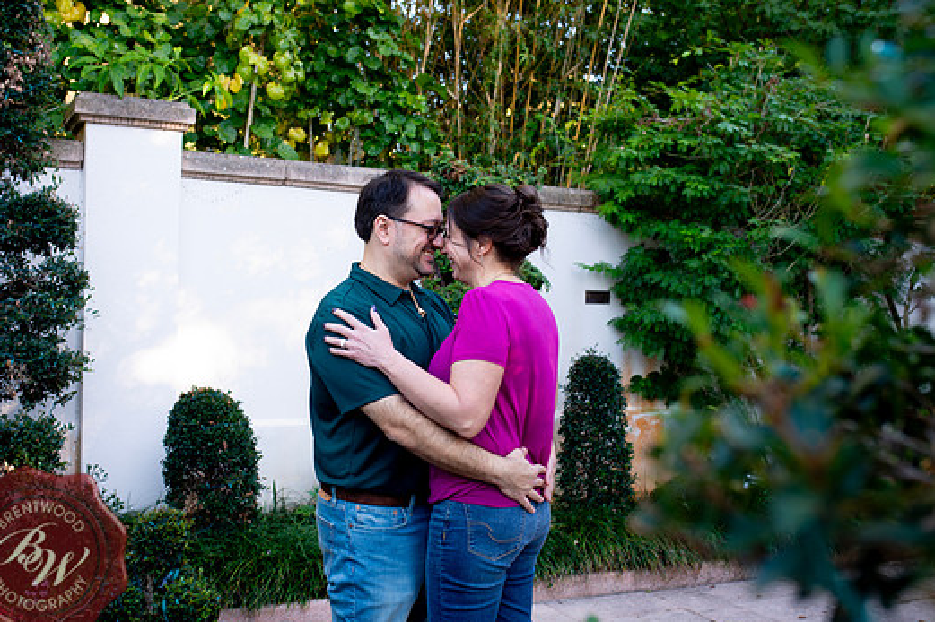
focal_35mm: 39
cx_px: 459
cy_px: 334
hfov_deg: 49.6
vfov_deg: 34.2
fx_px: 1013
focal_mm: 35
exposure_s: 1/40
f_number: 4.5
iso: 125
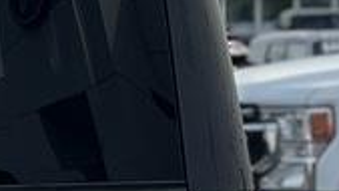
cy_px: 155
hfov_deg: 9.3
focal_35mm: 215
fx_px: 1932
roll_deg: +0.2
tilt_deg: -1.1
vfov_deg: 5.6
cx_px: -361
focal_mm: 5.96
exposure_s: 1/5814
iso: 64
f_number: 1.6
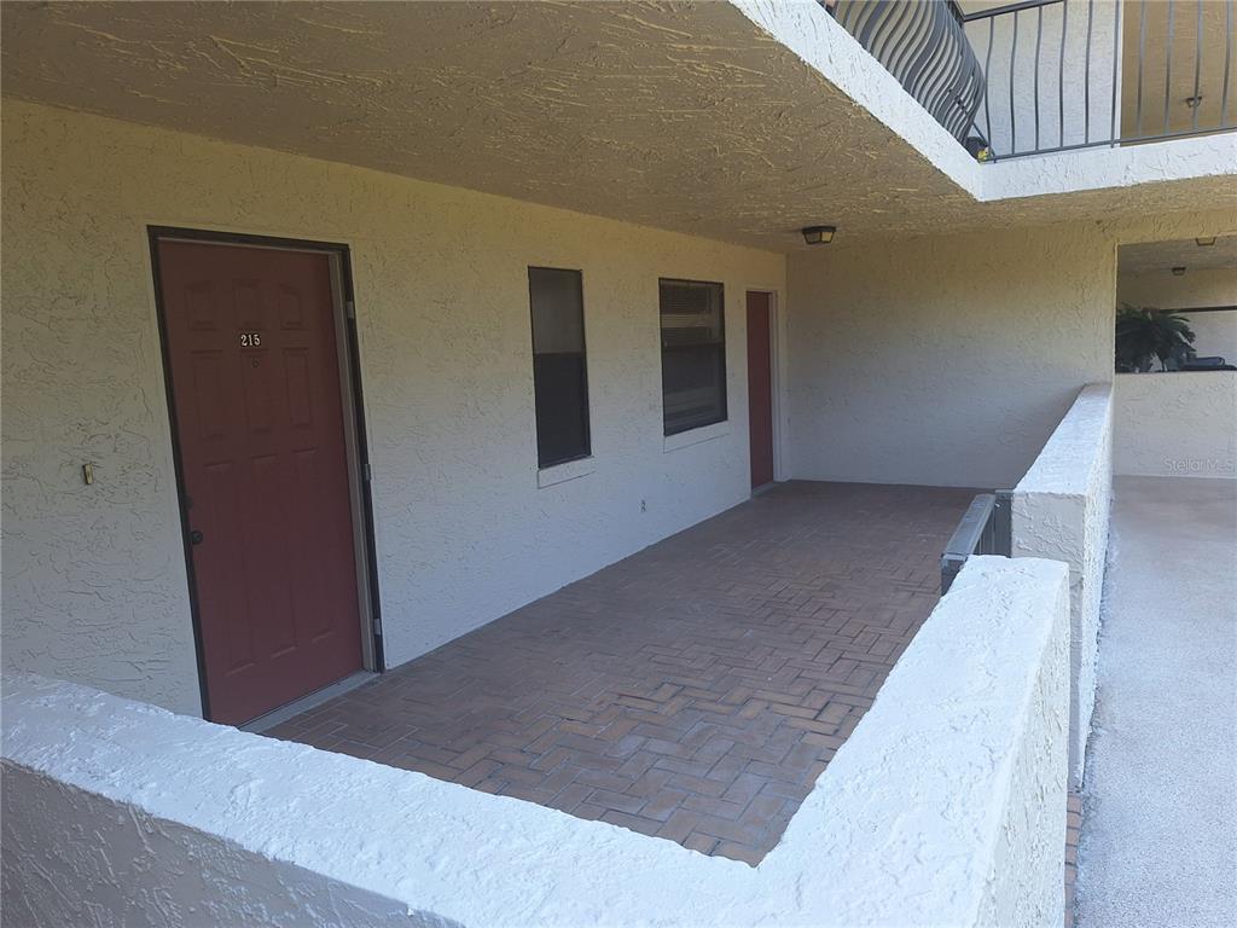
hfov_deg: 73.9
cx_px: 618
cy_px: 464
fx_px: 822
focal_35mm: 23
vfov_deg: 58.9
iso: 40
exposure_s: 1/187
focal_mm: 5.54
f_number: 1.8
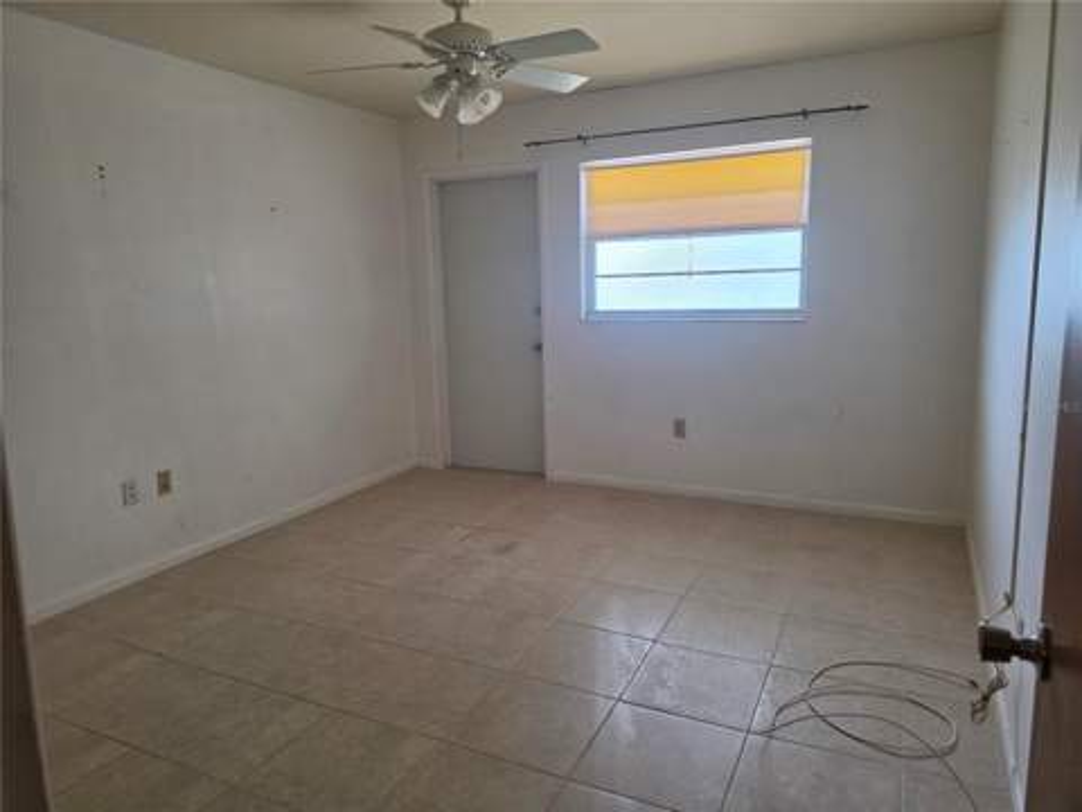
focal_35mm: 23
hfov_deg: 73.9
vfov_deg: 58.9
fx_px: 719
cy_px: 406
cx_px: 541
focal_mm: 6.5
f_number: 1.4
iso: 125
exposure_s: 1/180
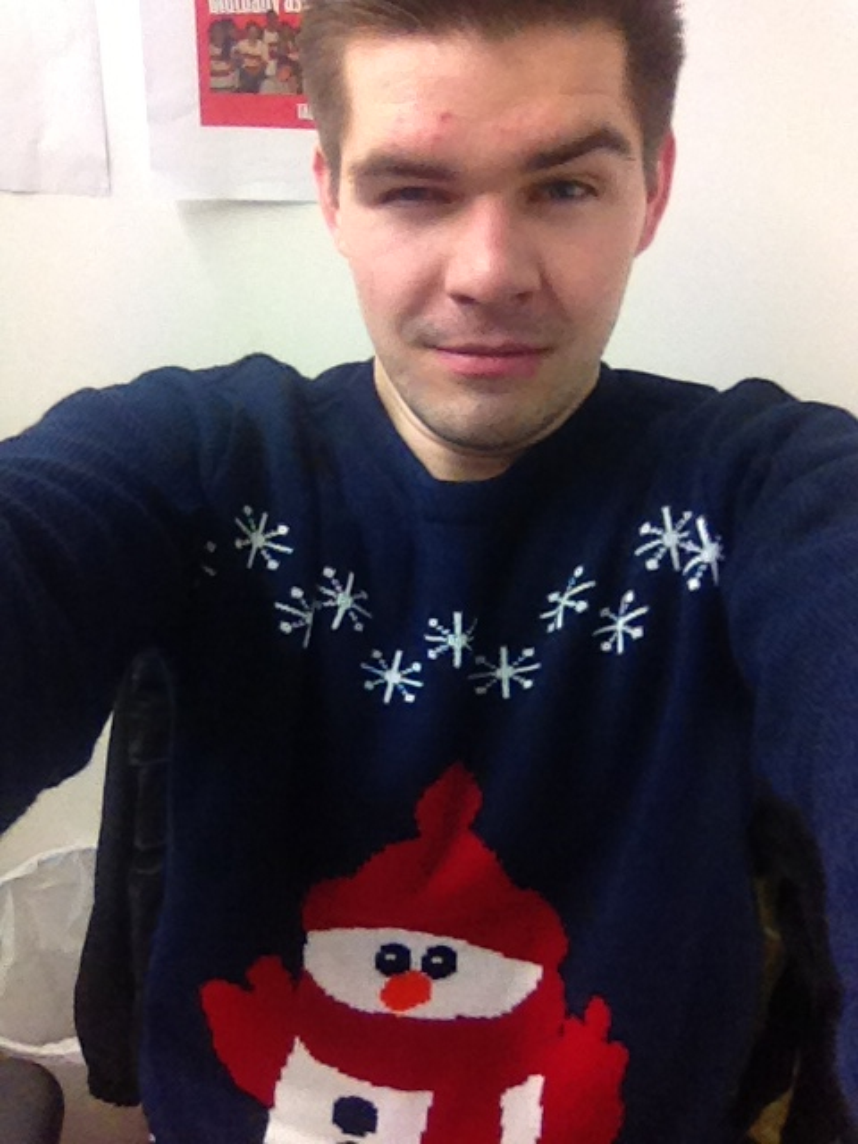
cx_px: 429
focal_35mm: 35
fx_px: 1157
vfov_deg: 52.6
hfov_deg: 40.7
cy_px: 572
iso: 160
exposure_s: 1/60
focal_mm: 1.85
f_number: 2.4
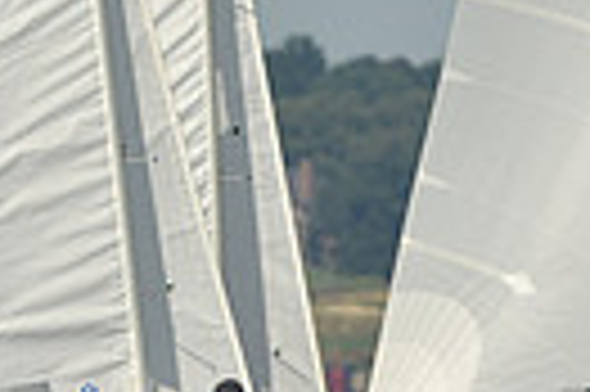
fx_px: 43442
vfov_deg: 0.5
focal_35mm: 2654
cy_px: -119
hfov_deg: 0.8
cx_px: -176
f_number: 10
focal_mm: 600
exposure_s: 1/1000
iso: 250
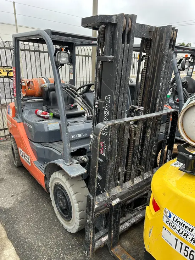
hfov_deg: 53.1
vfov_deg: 67.3
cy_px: 130
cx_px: 98
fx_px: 195
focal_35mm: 26
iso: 50
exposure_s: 1/414
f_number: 1.5
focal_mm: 5.7
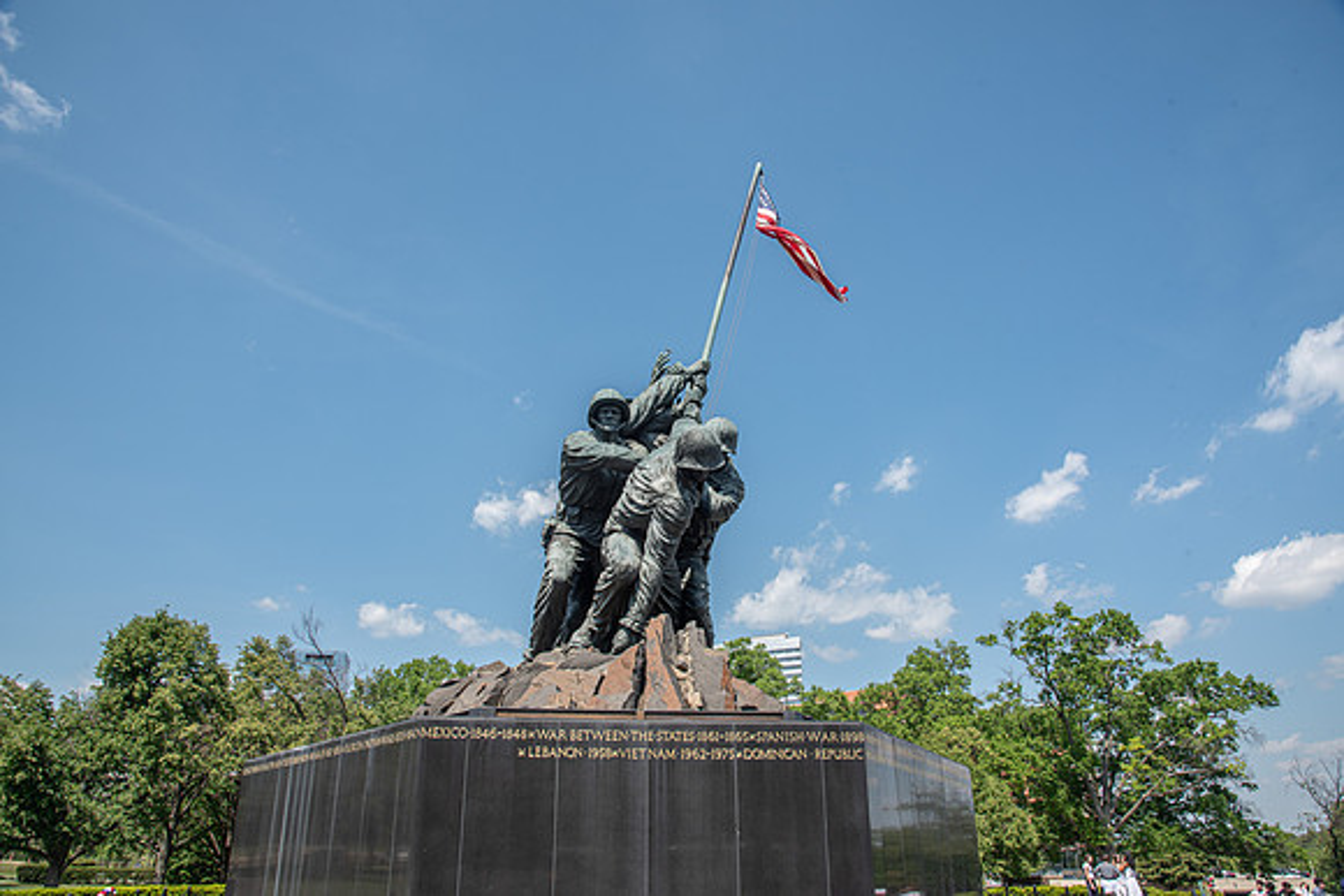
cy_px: 448
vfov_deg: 53.2
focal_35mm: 24
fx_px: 896
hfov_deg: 73.7
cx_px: 672
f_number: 11
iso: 100
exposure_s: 1/125
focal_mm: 24
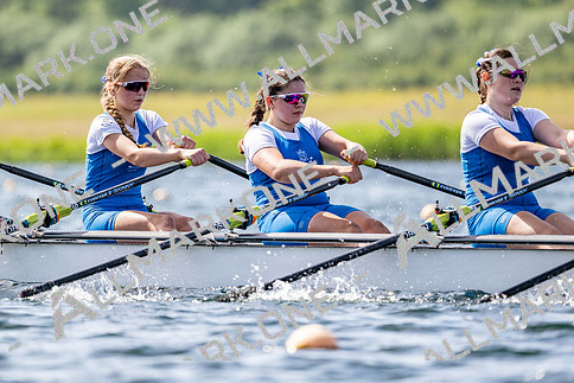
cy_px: 157
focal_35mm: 479
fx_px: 7639
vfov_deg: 2.9
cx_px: 292
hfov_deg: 4.3
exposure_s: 1/2500
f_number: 4.5
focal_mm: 400
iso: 280
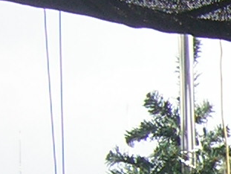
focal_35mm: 185
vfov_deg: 7.9
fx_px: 1236
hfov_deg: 9.5
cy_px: 255
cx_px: 562
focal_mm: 4.7
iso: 50
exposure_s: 1/504
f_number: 2.6
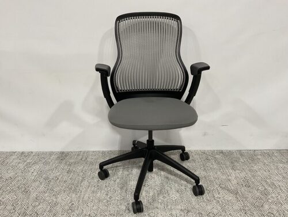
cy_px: 108
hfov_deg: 61.6
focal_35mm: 29
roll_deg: -1.0
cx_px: 144
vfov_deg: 48.4
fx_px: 242
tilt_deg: -18.3
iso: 100
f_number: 1.8
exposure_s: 1/60
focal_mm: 3
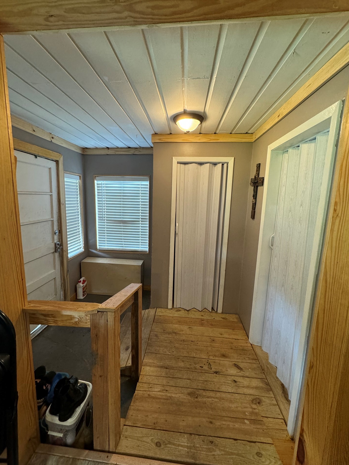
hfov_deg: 81.7
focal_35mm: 15
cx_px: 166
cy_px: 225
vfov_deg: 98.1
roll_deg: -0.8
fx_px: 202
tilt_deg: -9.0
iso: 400
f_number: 2.2
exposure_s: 1/60
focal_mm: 2.22
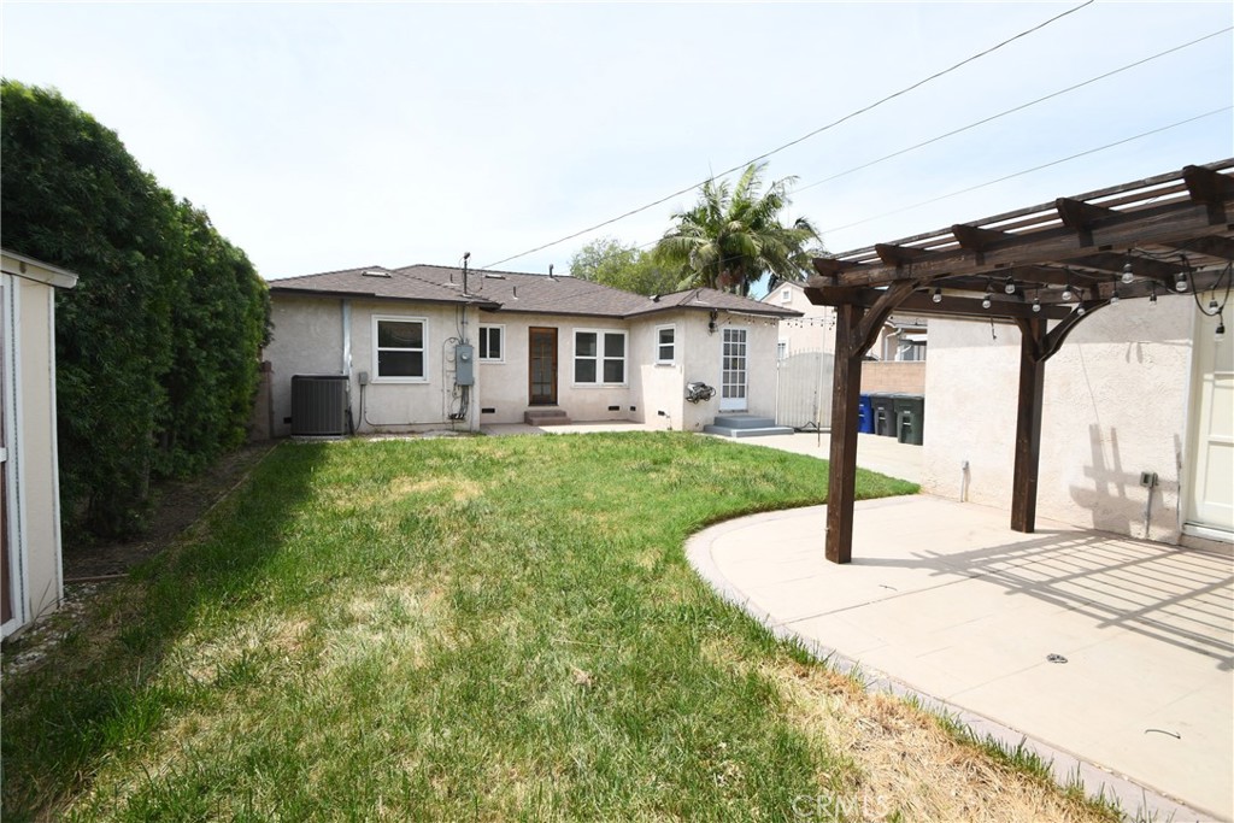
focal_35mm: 15
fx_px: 514
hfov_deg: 100.4
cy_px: 412
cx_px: 617
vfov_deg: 77.3
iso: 100
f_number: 8
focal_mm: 10
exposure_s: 1/250
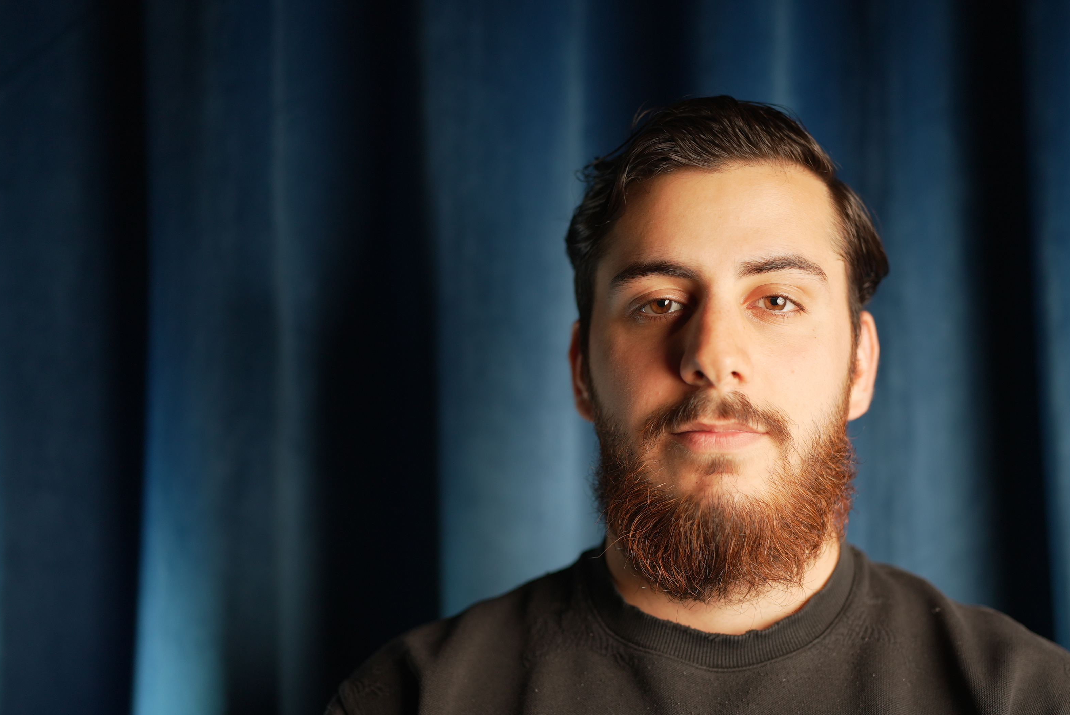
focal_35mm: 47
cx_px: 676
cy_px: 388
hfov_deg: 41.6
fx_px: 1398
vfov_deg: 28.7
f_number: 1.4
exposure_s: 1/60
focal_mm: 35
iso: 200
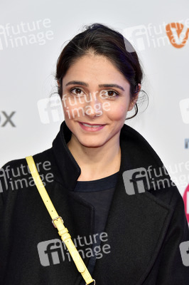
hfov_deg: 10.9
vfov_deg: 16.4
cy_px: 142
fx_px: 986
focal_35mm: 125
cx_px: 94
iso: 1250
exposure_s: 1/160
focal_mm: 125
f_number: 6.3
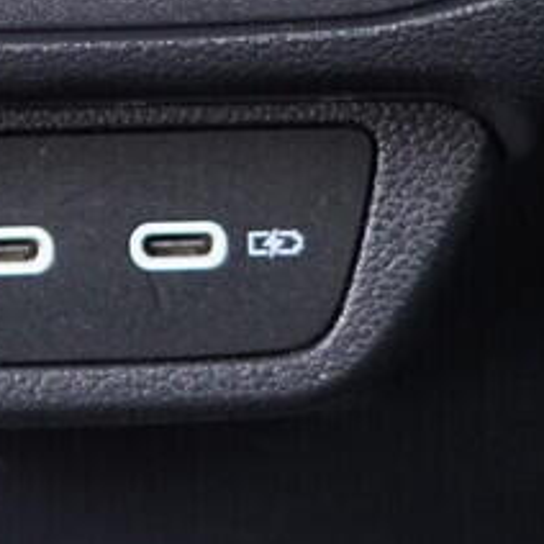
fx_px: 3698
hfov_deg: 8.4
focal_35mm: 208
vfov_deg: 8.3
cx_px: 126
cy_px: -205
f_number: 2.8
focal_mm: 24
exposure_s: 1/40
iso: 1250
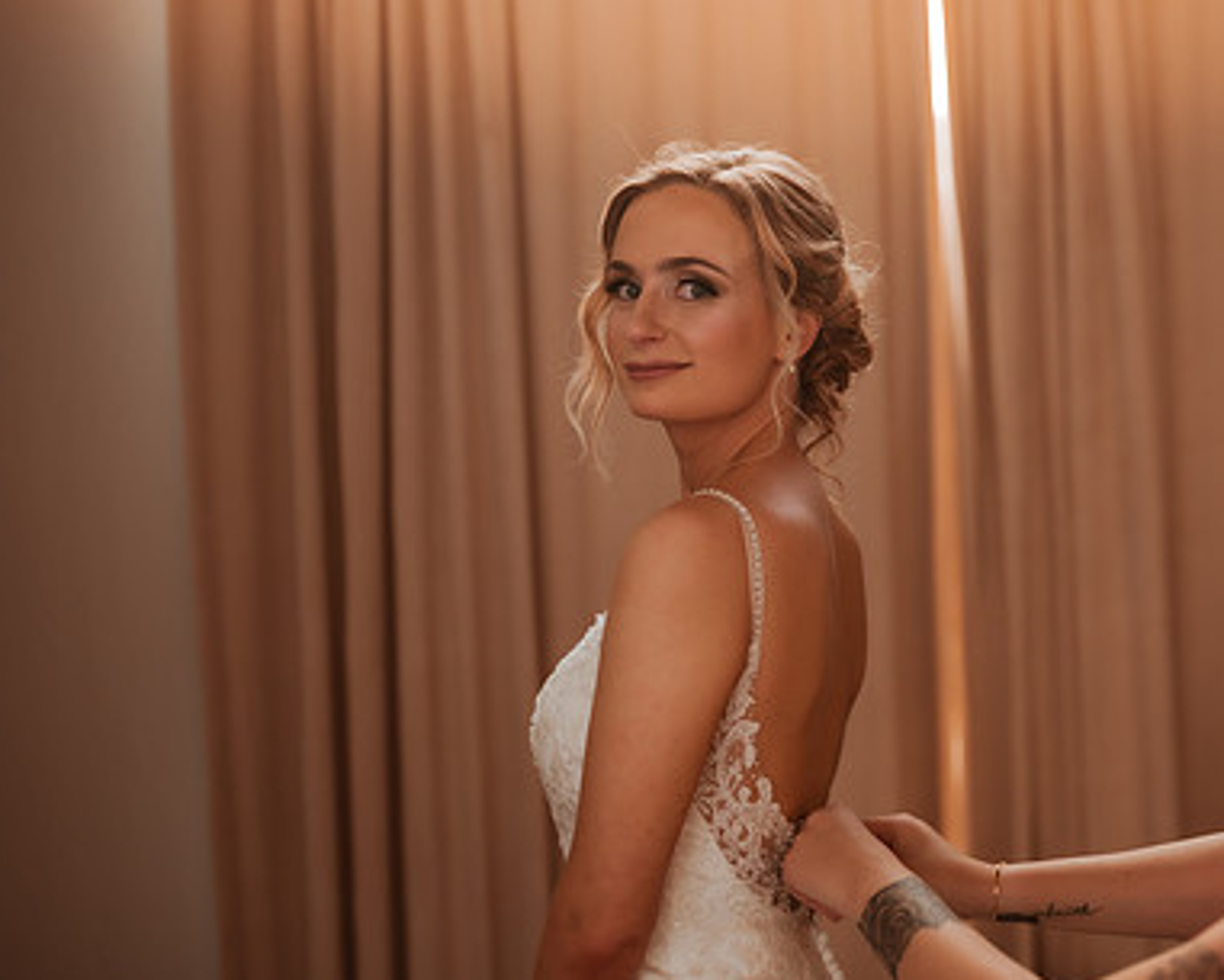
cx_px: 887
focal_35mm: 50
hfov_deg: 36.6
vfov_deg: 30.2
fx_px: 1812
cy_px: 537
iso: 320
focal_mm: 35
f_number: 1.8
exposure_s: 1/1000
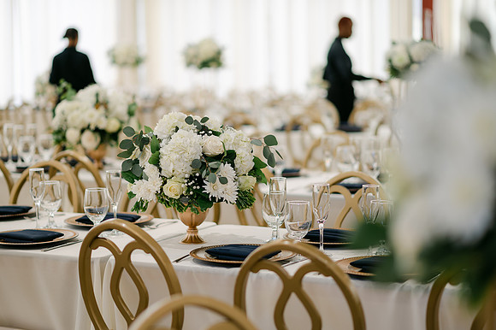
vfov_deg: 16.1
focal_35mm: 85
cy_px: 165
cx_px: 248
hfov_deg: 23.9
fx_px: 1170
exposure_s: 1/125
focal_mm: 85
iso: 110
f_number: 2
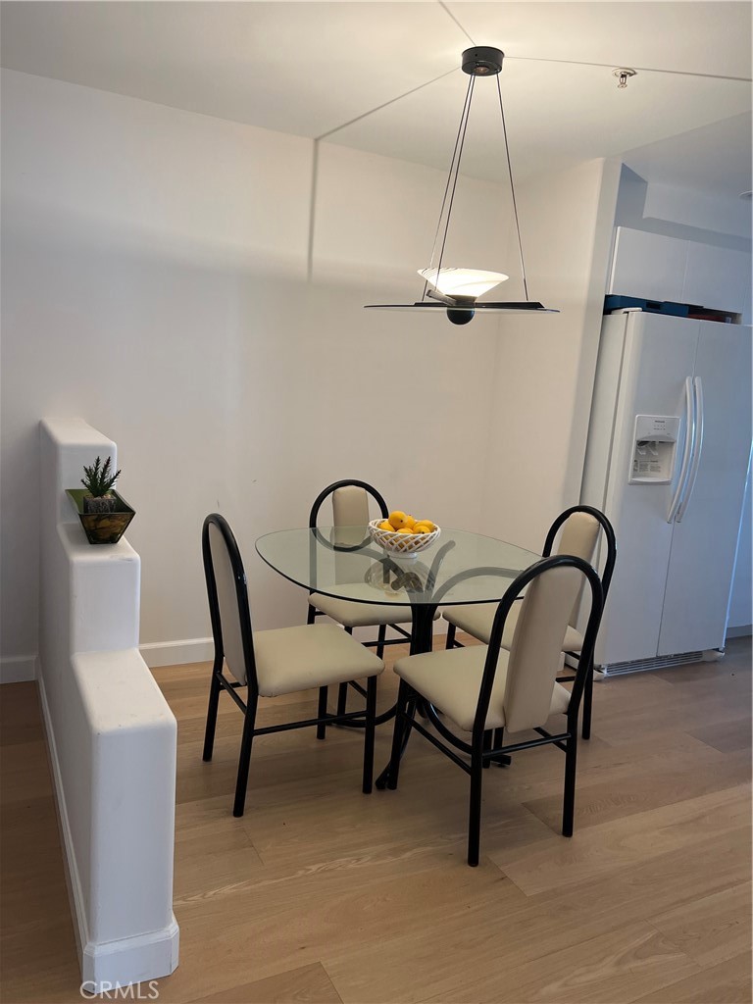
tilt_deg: -10.6
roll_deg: -4.2
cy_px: 502
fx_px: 754
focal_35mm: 26
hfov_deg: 53.1
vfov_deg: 67.3
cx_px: 376
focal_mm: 5.7
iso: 125
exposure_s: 1/120
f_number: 1.5
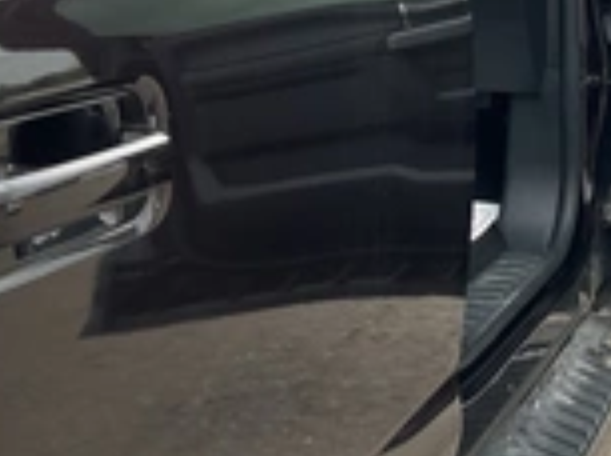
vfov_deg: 18.7
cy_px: -20
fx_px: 1338
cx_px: 643
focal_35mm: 76
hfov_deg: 24.3
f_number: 1.8
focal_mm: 3
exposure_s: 1/344
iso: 25
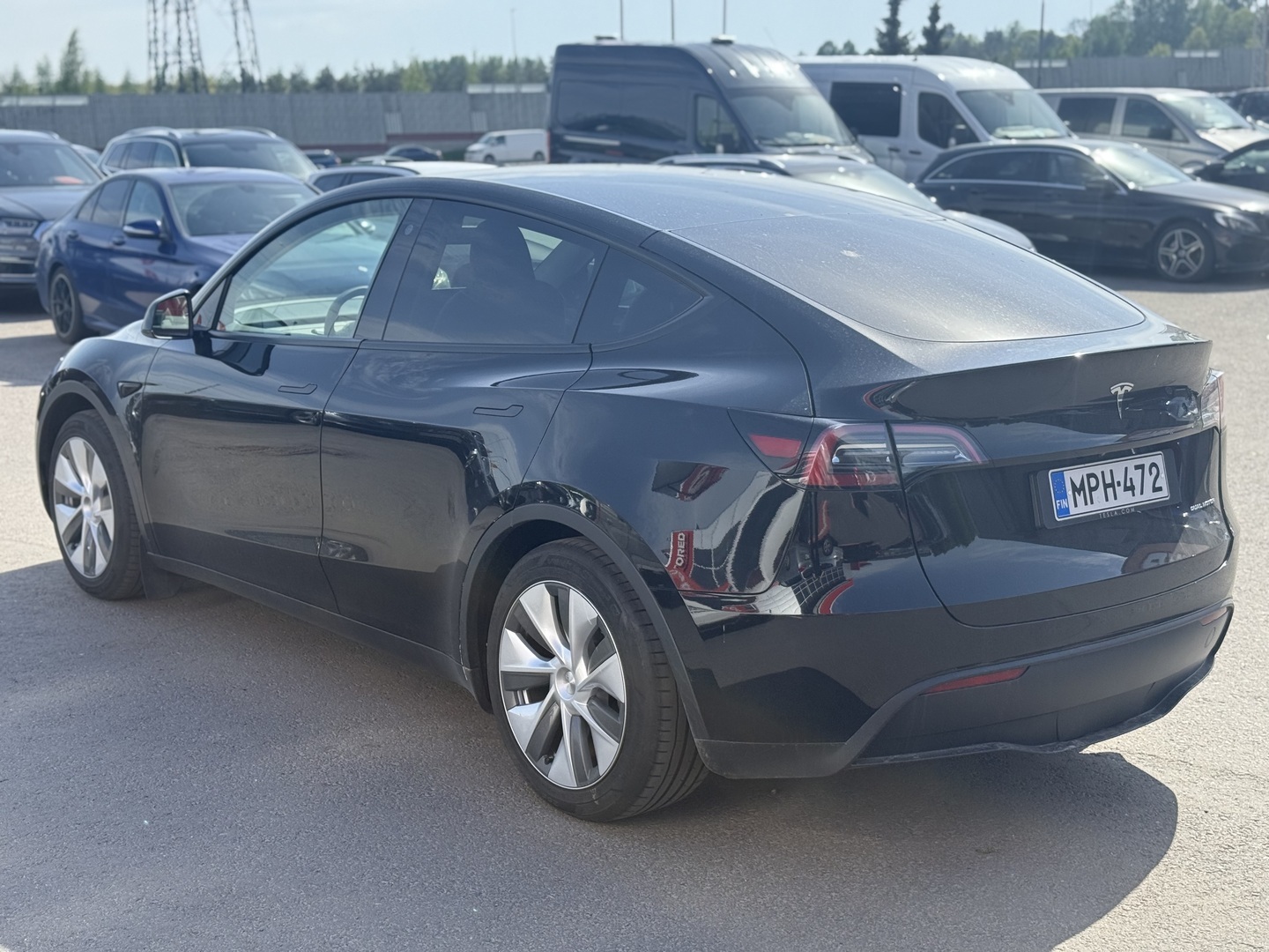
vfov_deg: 30.3
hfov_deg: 39.7
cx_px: 634
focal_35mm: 48
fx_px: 1760
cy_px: 476
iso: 64
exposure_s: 1/1931
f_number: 1.78
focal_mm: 6.76
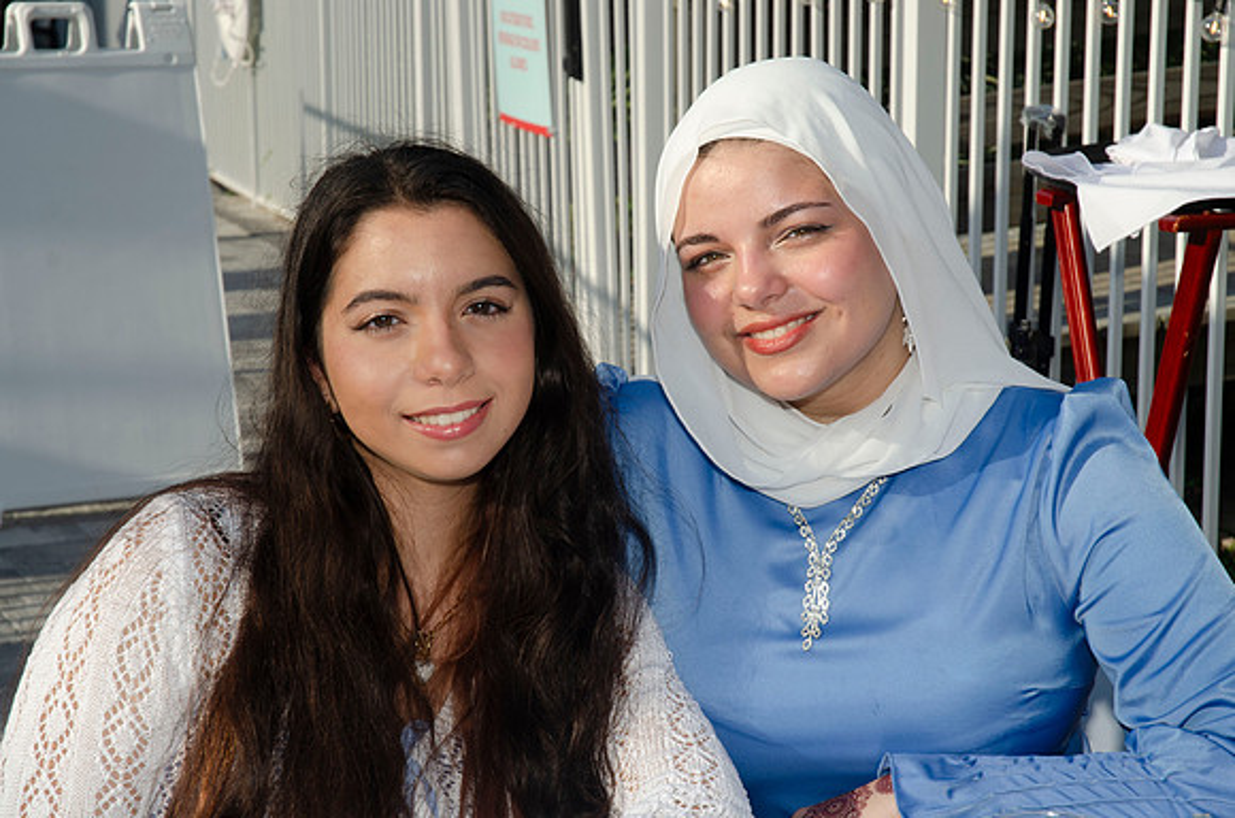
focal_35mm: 90
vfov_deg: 15.1
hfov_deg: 22.7
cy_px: 409
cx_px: 618
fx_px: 3081
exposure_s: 1/250
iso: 100
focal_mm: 60
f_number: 10
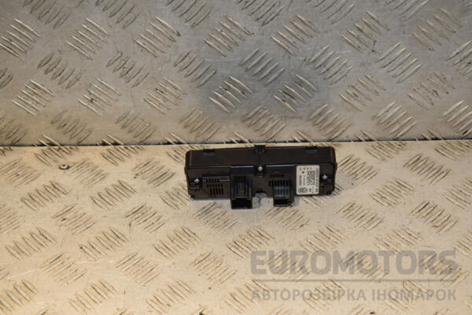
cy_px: 158
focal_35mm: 75
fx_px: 983
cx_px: 236
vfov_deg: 18.2
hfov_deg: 27.0
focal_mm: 50
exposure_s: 1/200
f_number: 7.1
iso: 800
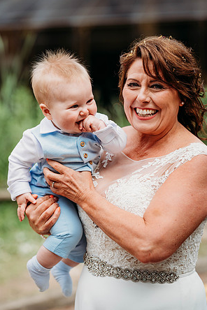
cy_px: 156
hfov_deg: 15.9
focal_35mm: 86
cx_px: 103
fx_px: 742
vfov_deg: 23.6
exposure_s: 1/2500
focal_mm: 85
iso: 100
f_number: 2.5
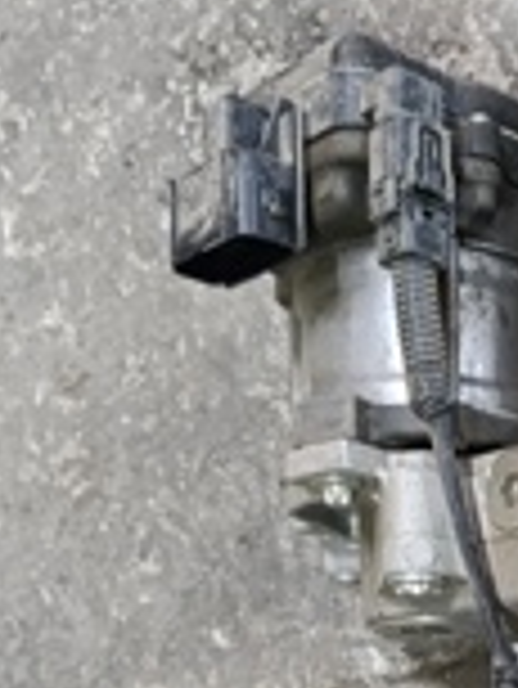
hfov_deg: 18.7
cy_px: 872
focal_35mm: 72
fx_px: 1435
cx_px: 705
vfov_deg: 24.0
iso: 1000
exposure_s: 1/25
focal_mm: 6.14
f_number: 1.6
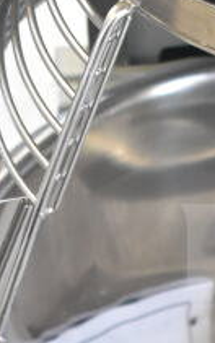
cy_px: 332
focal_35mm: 192
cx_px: 326
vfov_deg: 10.8
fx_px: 1801
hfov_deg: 6.7
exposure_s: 1/50
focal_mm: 29
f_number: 4.2
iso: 1800
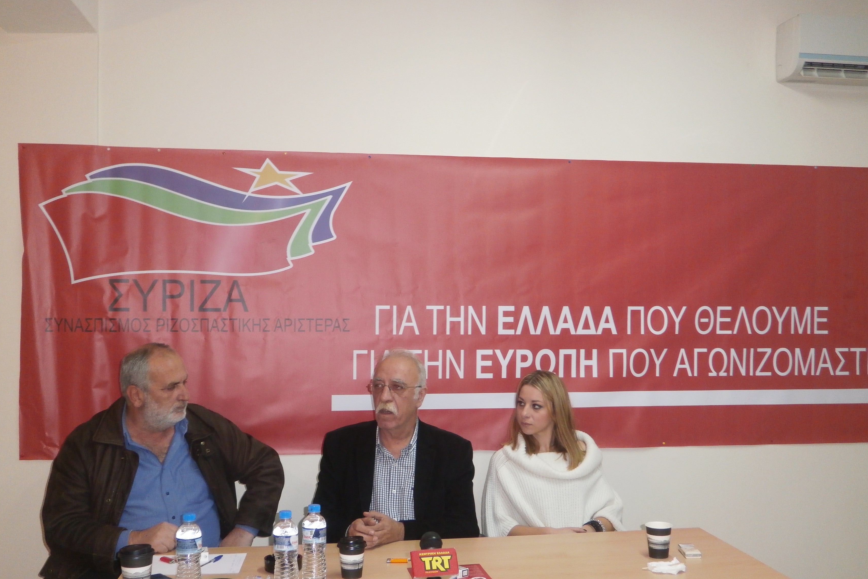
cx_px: 439
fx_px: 916
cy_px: 326
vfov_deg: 35.0
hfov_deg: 50.7
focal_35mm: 38
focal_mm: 6.4
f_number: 3.1
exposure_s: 1/40
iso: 250
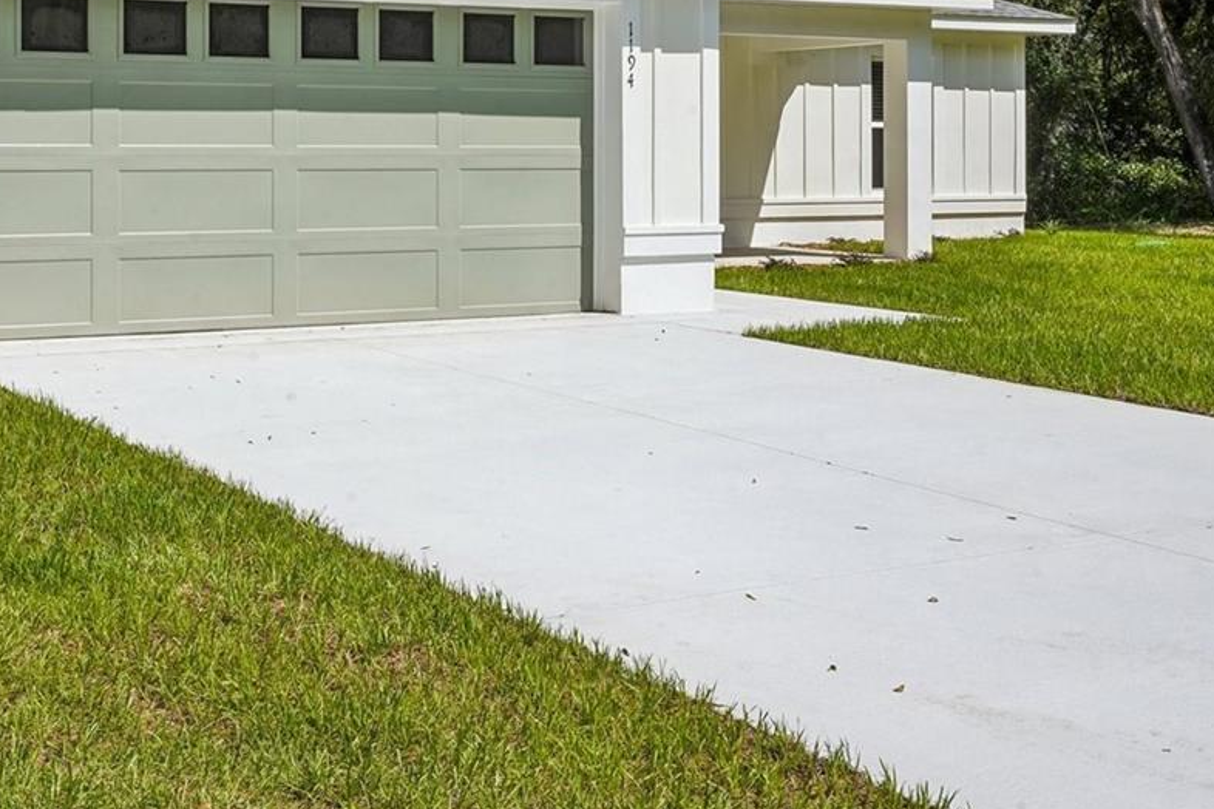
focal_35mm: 57
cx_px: 284
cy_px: 131
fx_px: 1922
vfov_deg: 23.3
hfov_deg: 34.2
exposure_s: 1/50
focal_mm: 28
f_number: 20
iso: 100
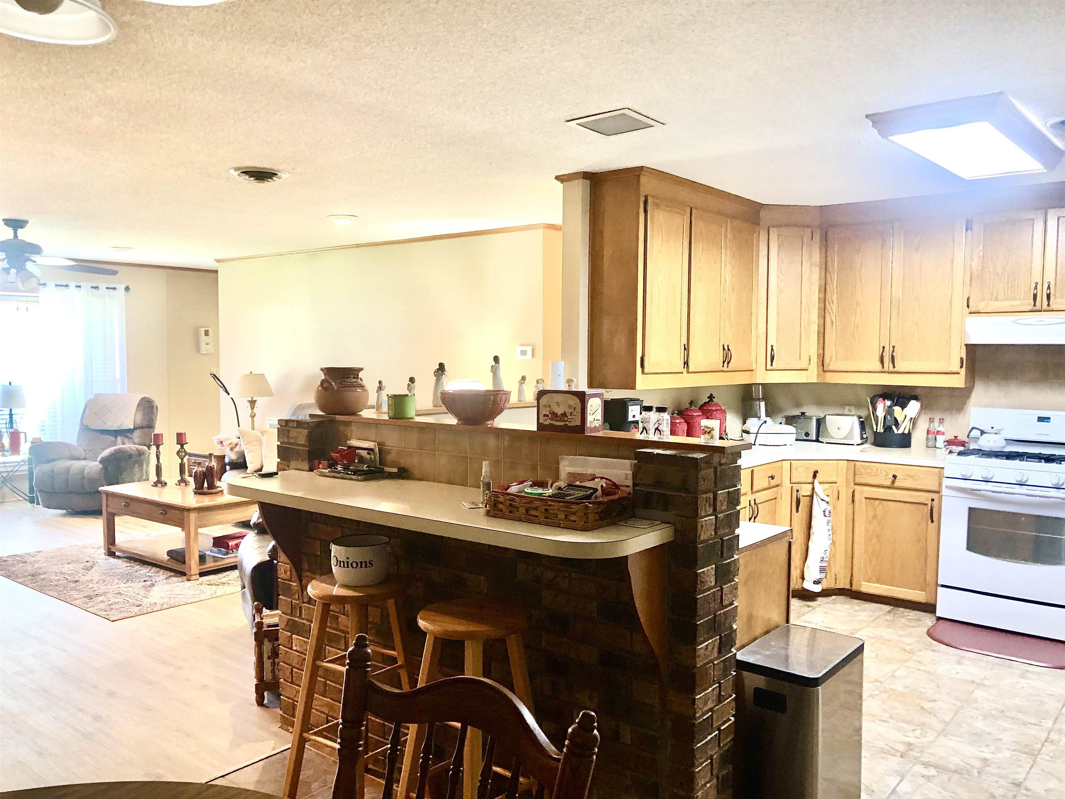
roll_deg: -0.3
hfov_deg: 63.4
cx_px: 532
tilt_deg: -5.0
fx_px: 861
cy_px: 400
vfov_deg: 49.7
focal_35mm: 28
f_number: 1.8
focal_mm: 3.99
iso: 320
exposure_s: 1/40
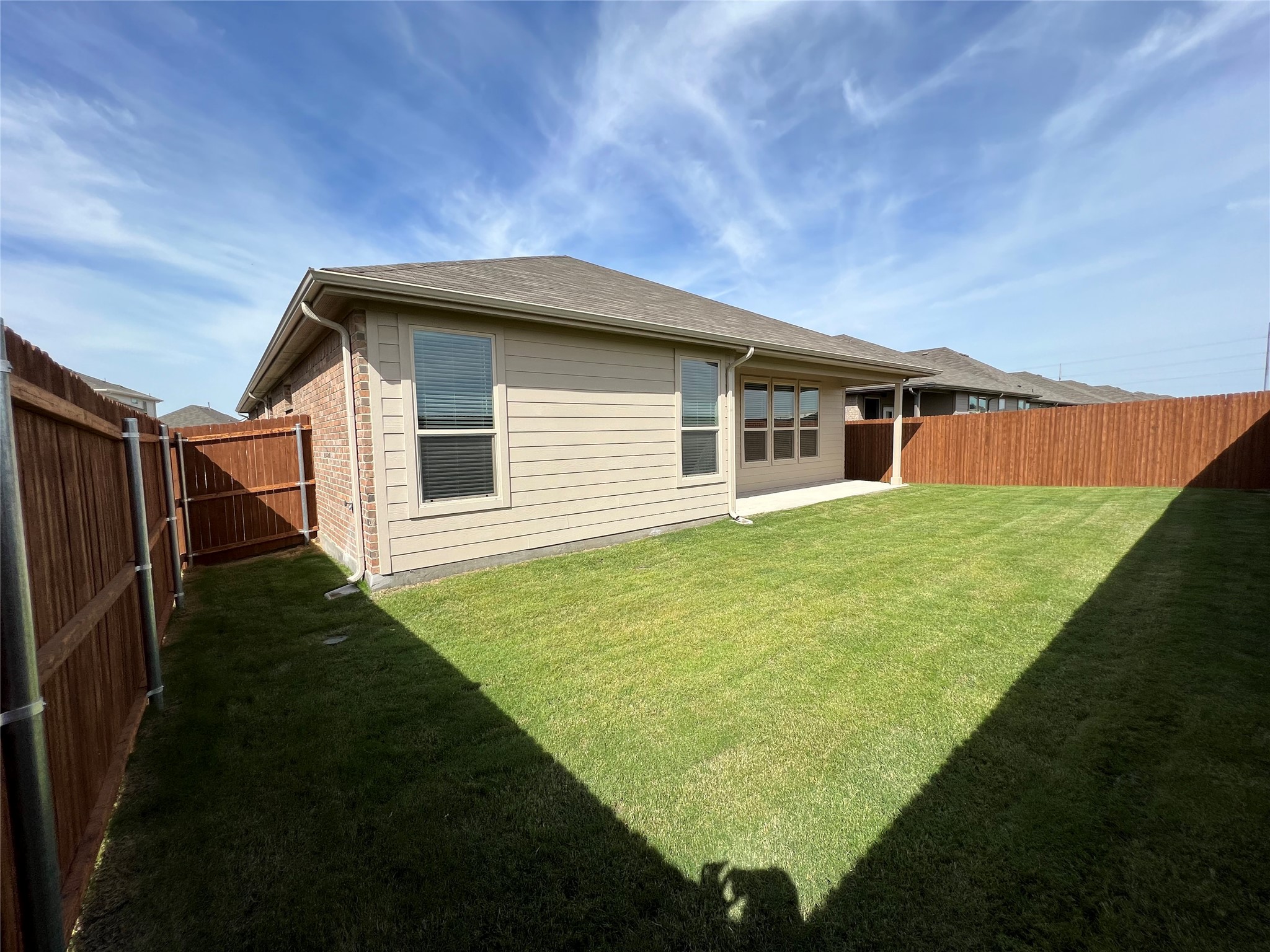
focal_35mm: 13
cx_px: 635
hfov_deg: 106.2
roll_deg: +1.0
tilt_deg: -5.5
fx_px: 477
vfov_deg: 89.9
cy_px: 476
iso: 32
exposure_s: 1/2137
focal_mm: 1.57
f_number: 1.8
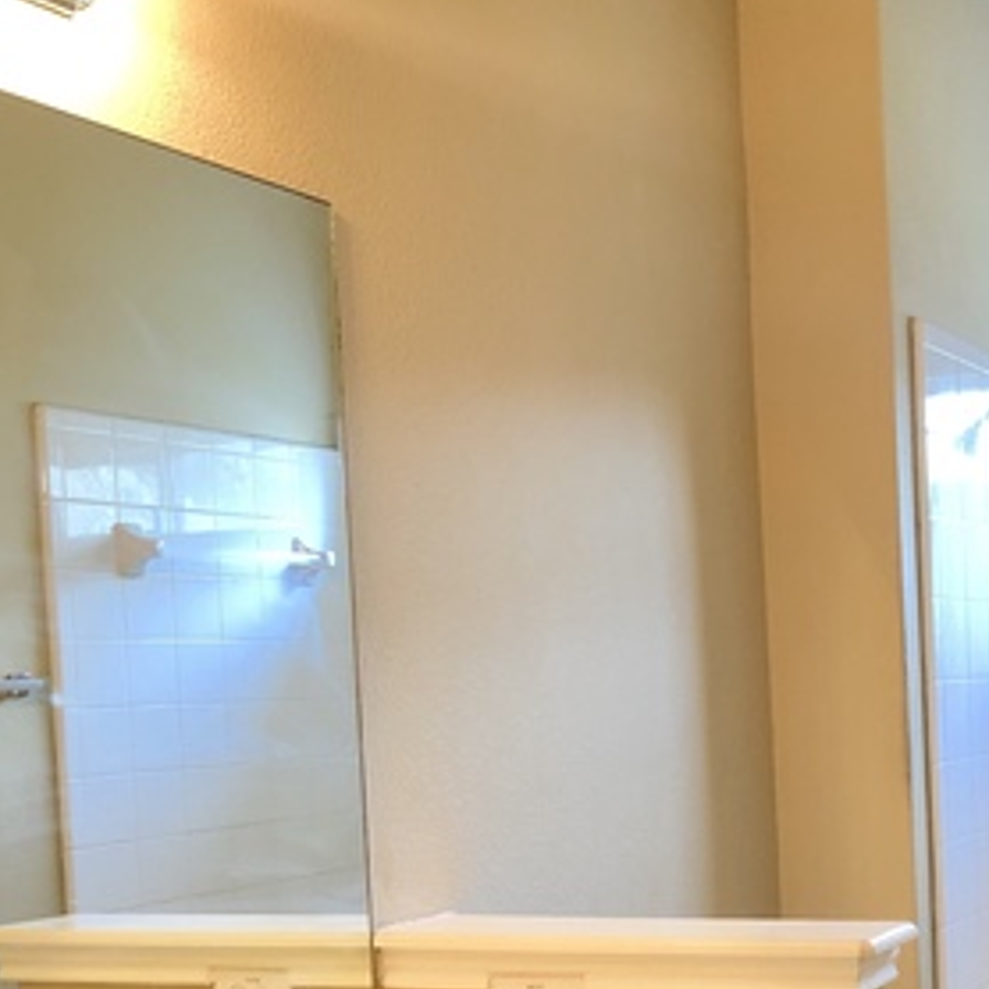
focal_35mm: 57
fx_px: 1842
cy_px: 772
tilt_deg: -3.1
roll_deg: +2.0
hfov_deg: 28.2
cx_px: 989
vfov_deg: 29.5
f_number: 1.8
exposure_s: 1/20
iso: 40
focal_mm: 4
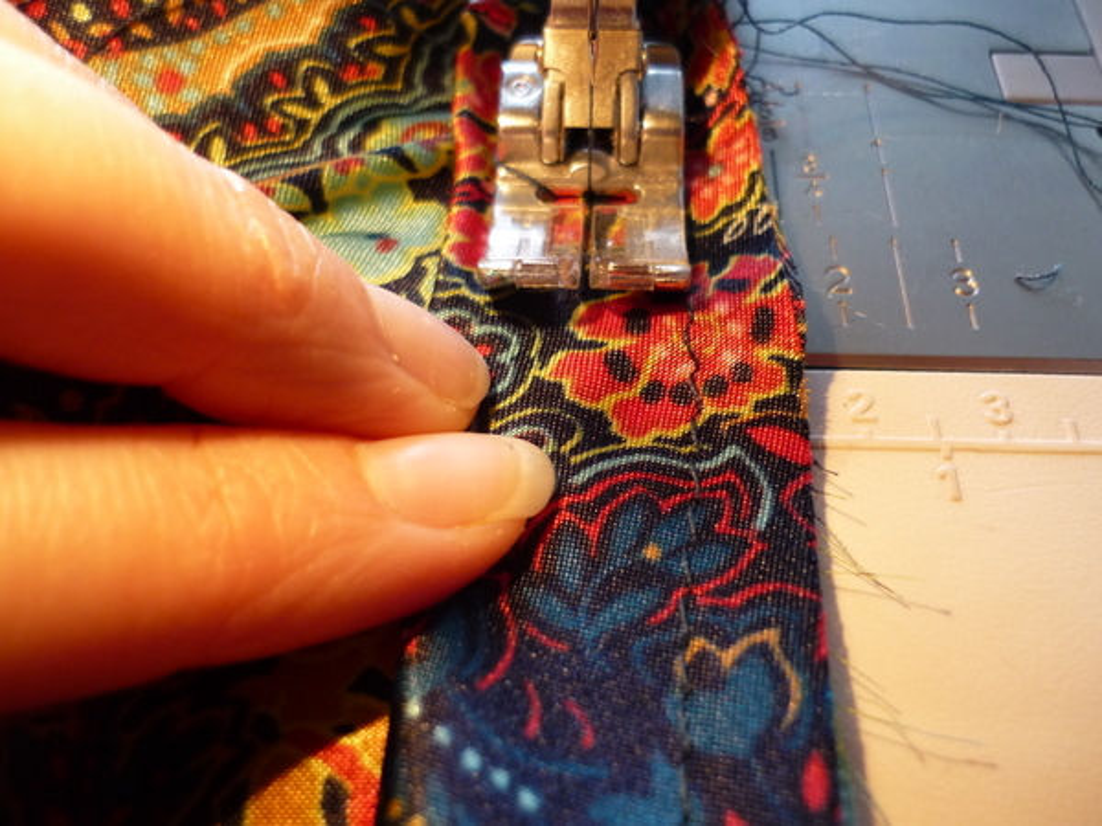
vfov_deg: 42.9
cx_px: 551
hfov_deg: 55.4
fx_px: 1051
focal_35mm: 33
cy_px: 413
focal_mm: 5.5
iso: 250
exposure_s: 1/30
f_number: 2.8
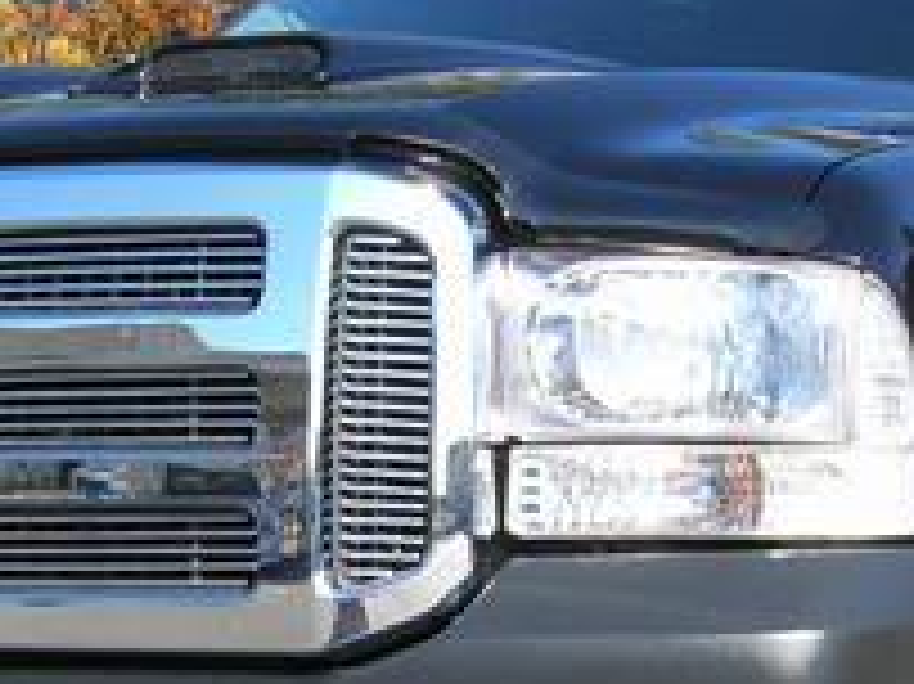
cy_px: 569
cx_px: 572
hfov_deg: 18.4
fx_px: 2824
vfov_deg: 13.7
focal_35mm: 107
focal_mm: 5.7
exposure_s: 1/181
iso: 50
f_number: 4.9
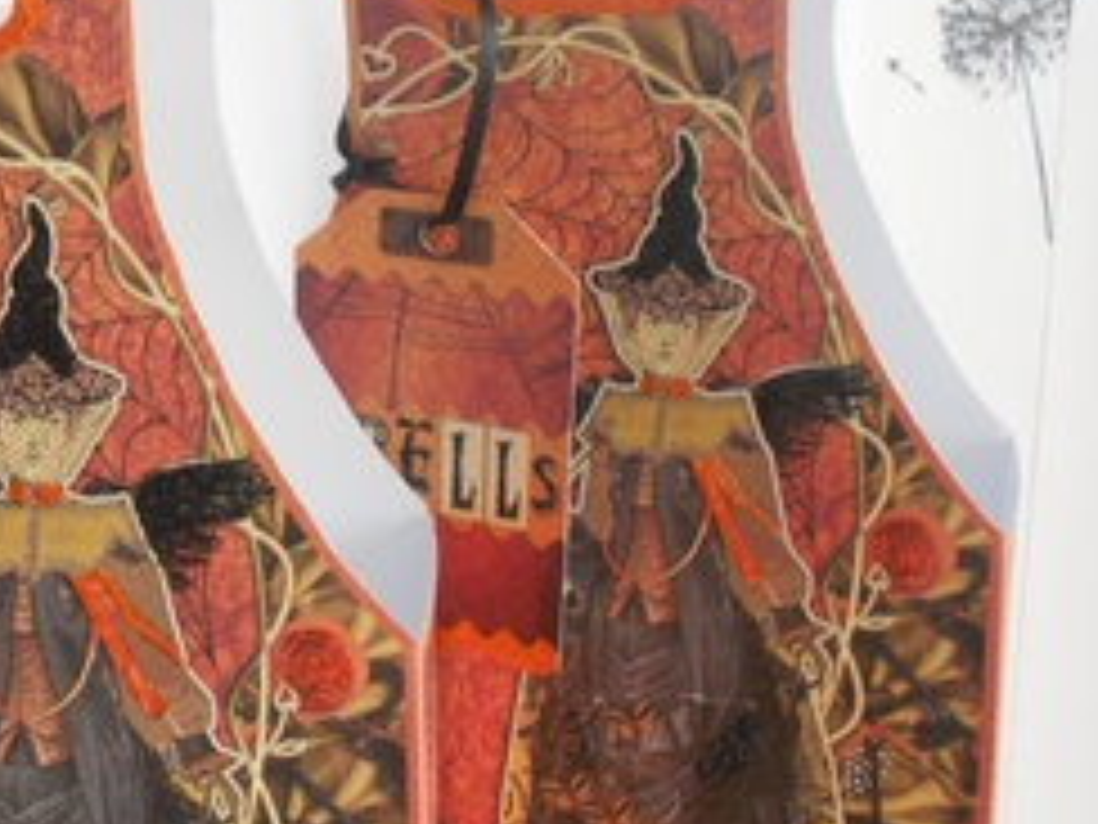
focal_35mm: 72
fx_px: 2284
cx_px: 212
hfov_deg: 26.5
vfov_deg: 20.4
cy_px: 547
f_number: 3.9
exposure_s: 1/10
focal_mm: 6.7
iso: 400
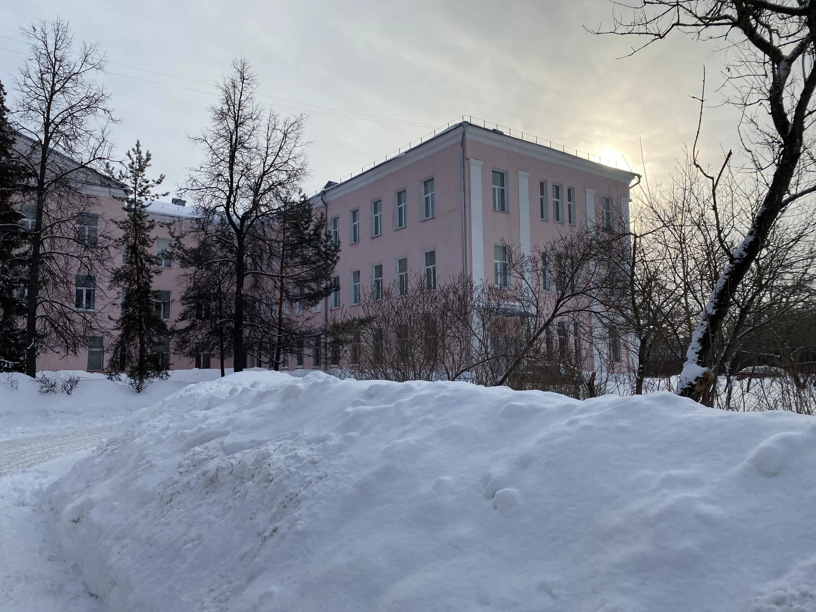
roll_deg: +0.0
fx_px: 613
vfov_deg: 53.1
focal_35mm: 26
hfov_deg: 67.3
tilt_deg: +9.5
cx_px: 408
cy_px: 306
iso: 32
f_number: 1.8
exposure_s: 1/4115
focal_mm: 4.25
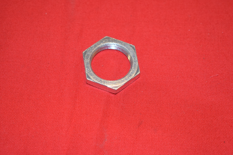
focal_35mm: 83
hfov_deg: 24.5
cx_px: 114
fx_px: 537
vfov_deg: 16.5
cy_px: 76
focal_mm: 52
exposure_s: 1/80
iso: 500
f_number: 5.6
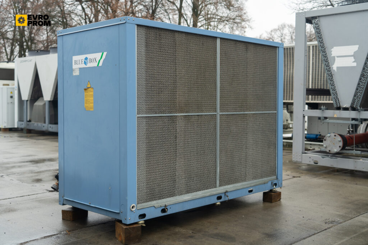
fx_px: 440
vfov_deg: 31.2
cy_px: 122
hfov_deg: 45.4
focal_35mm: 43
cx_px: 184
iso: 100
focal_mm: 43
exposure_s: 1/80
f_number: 4
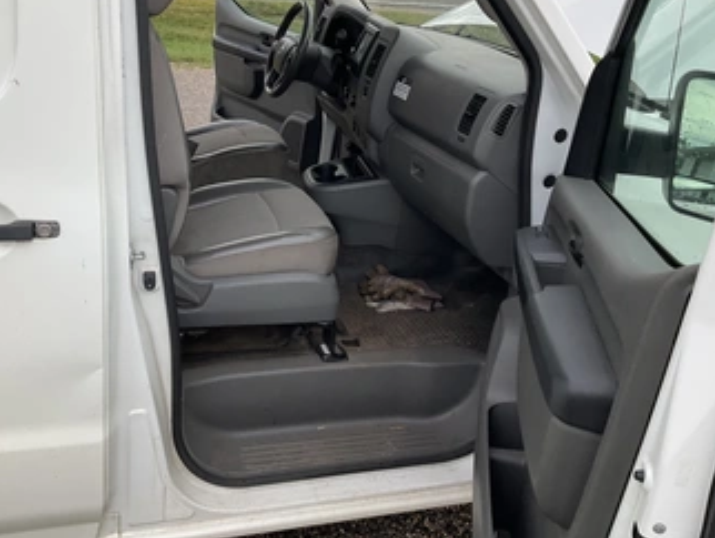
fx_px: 744
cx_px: 335
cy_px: 216
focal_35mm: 36
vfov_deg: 39.5
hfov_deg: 51.3
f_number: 1.8
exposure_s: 1/370
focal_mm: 3
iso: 25
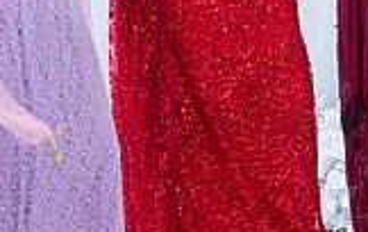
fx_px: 1829
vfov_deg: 7.1
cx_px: 259
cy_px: -172
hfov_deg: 11.5
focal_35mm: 182
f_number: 2
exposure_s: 1/200
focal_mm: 50
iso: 640
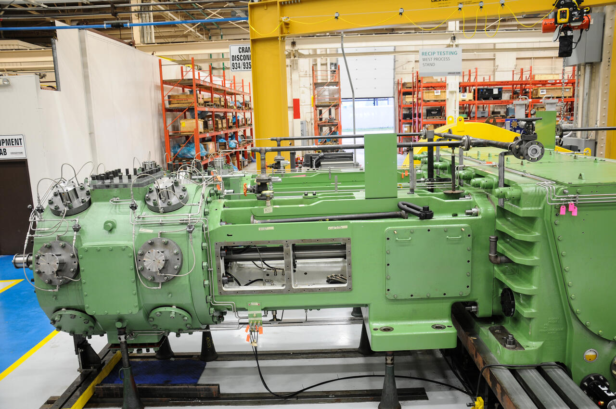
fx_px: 538
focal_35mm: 32
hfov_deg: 59.6
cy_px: 204
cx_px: 308
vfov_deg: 41.6
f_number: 3.8
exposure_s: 1/6
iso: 200
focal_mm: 21
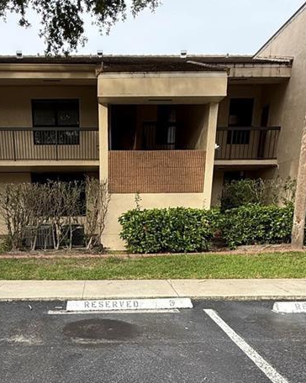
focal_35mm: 36
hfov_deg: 40.7
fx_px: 408
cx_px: 105
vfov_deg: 44.3
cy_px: 365
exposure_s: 1/197
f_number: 2.2
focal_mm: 2.22
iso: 50
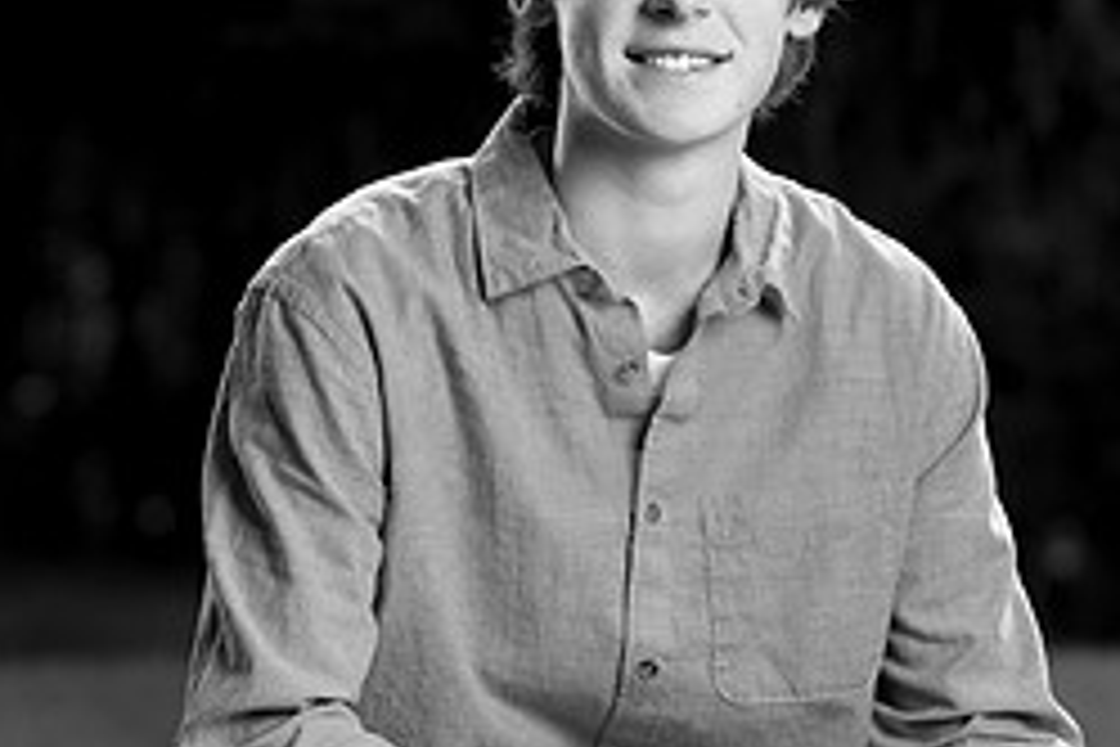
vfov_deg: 4.5
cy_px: 295
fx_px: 9581
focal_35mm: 308
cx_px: 842
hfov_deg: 6.7
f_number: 4.5
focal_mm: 116
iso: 50
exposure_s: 1/250
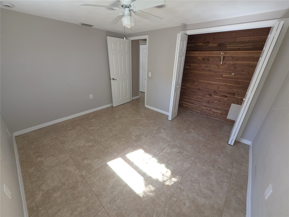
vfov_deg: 89.9
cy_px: 108
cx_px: 144
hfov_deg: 106.2
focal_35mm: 13
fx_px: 109
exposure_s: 1/60
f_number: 1.9
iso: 64
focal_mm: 2.2
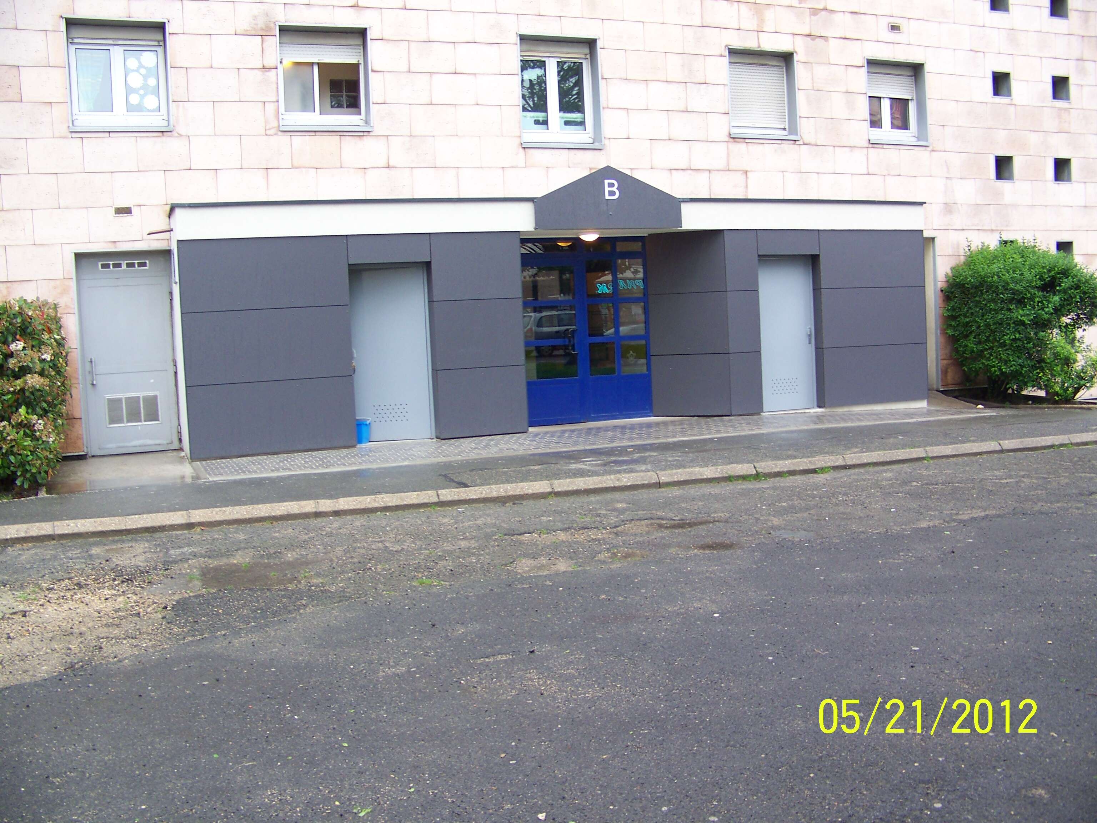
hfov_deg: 51.4
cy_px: 412
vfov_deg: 39.7
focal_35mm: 36
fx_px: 1141
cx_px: 548
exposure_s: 1/30
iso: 64
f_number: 2.8
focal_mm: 5.85
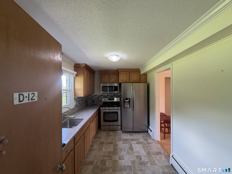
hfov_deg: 102.1
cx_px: 116
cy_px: 87
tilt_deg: +1.2
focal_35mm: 14
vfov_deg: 85.7
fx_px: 94
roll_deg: +0.6
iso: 200
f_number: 2.2
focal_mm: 2.22
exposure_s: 1/60
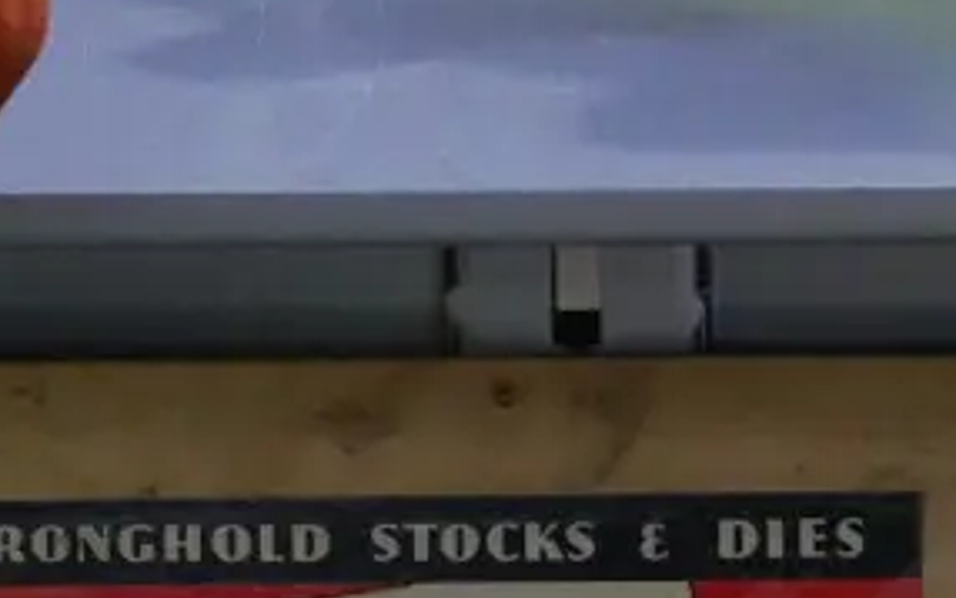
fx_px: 9096
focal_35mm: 349
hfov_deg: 6.0
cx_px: 414
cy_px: 1047
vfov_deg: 3.7
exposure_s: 1/60
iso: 3200
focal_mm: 46
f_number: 5.6
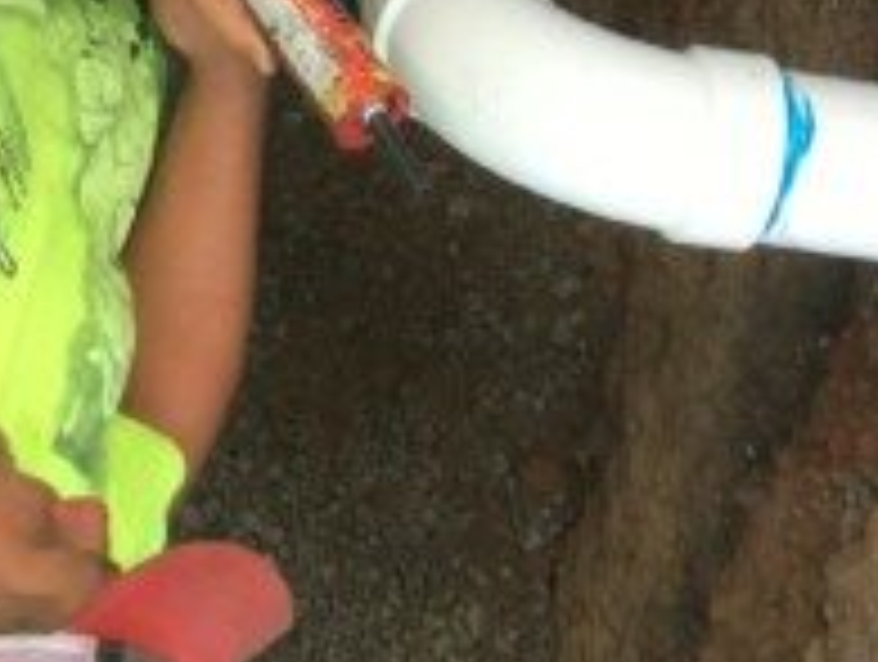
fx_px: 2897
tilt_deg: -63.2
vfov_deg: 12.4
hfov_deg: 17.1
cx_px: 648
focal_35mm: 114
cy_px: -311
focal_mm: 4.15
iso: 32
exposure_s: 1/60
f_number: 2.2
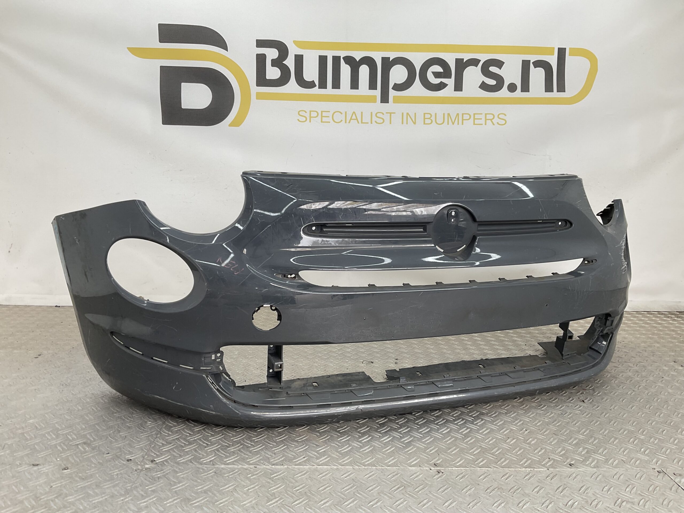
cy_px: 256
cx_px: 342
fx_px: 573
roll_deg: -1.7
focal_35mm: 29
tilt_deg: -10.0
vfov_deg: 48.2
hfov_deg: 61.7
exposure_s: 1/123
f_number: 1.8
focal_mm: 3
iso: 16
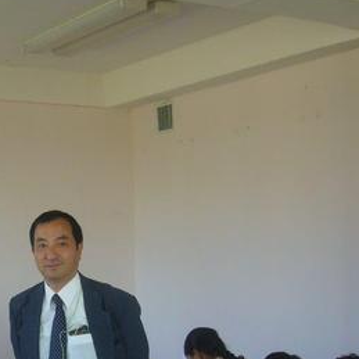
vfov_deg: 25.4
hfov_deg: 25.1
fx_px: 786
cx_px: 50
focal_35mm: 67
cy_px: 273
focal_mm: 5.8
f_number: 2.8
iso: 100
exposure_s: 1/50
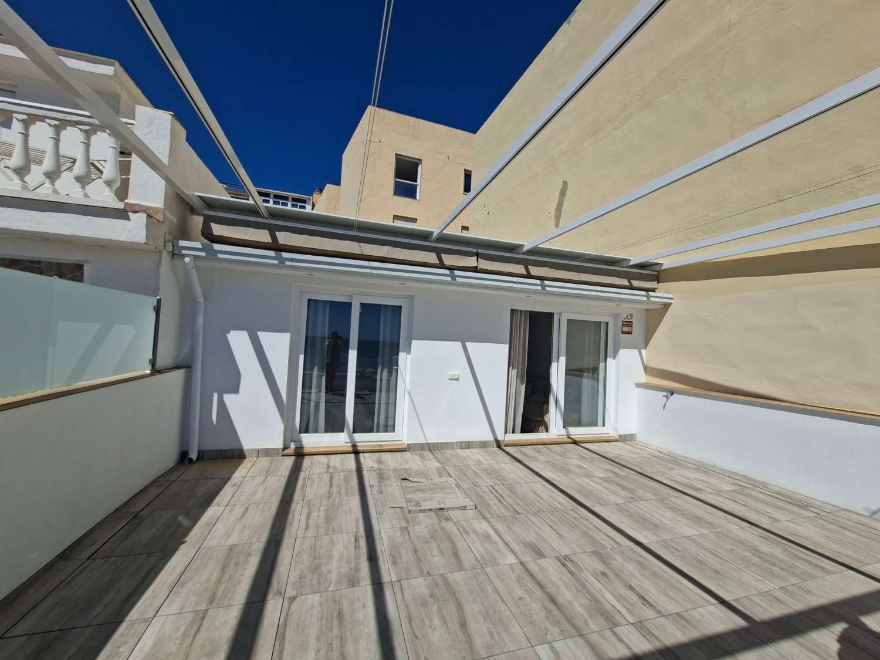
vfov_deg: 89.9
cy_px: 330
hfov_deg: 106.2
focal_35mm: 13
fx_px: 330
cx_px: 440
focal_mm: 1.74
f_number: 2.2
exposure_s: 1/2242
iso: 40
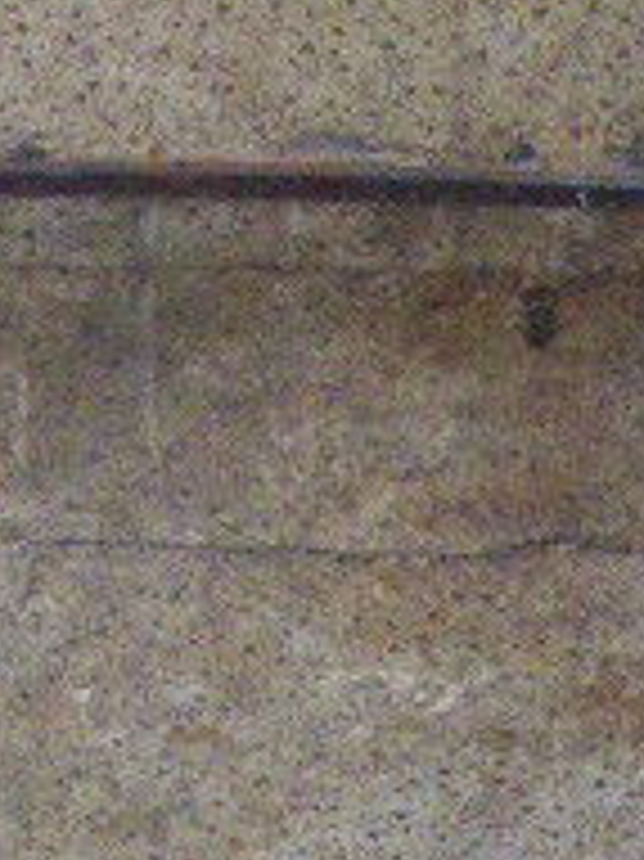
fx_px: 4073
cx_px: 23
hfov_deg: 9.0
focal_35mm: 164
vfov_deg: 12.0
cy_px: 189
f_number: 4.2
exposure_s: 1/100
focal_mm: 8.5
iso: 1600
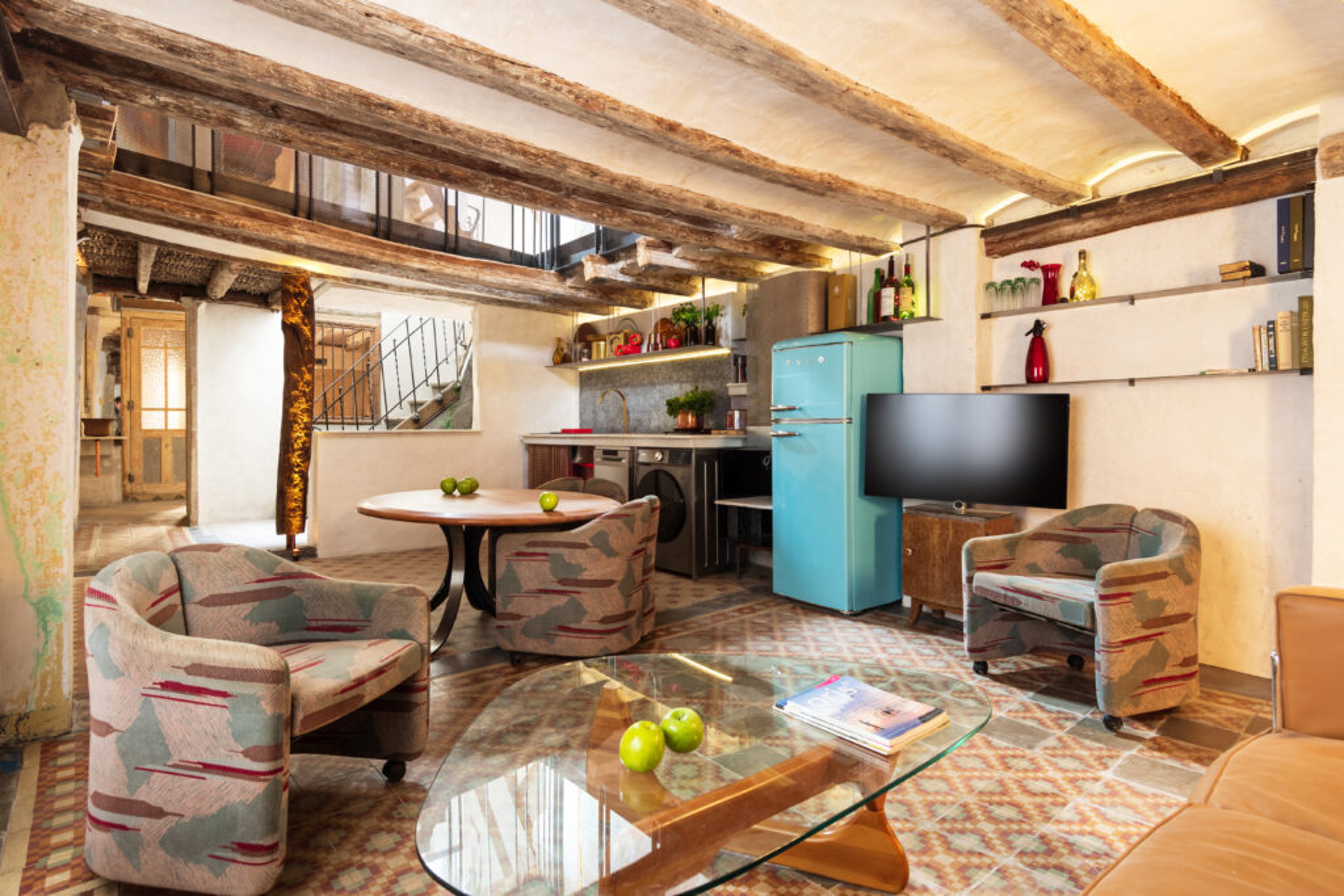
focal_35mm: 18
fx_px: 672
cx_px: 672
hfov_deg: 90.0
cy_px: 448
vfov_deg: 67.4
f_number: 8
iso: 100
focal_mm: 12
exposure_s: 15
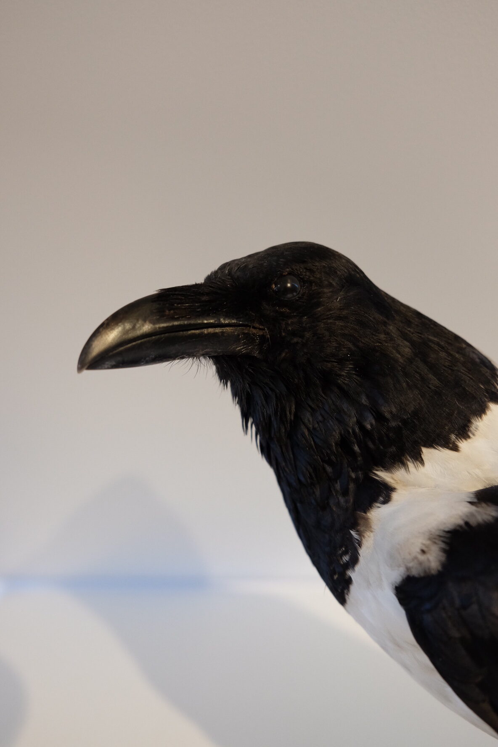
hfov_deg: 41.1
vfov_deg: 58.7
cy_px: 374
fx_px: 664
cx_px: 249
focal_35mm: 32
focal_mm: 21.4
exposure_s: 1/60
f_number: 3.6
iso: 1600
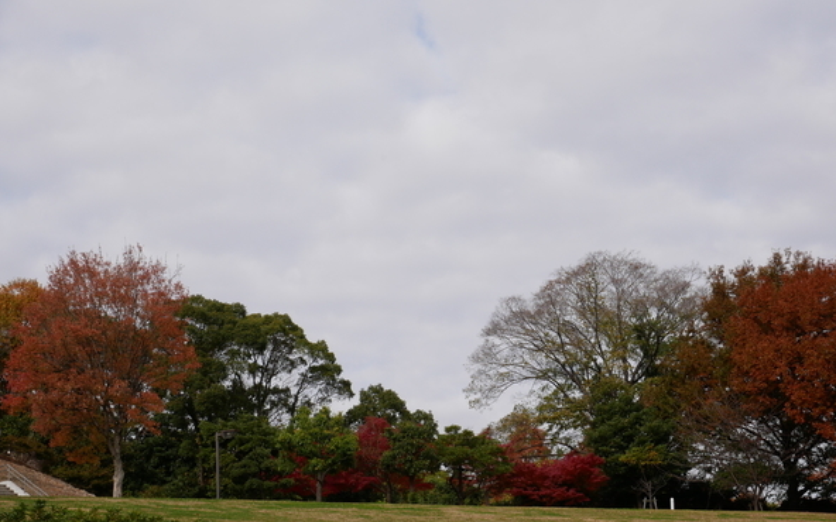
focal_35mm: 71
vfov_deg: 18.3
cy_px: 267
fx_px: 1618
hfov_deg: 29.0
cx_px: 415
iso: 200
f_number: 9
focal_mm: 33
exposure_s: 1/400
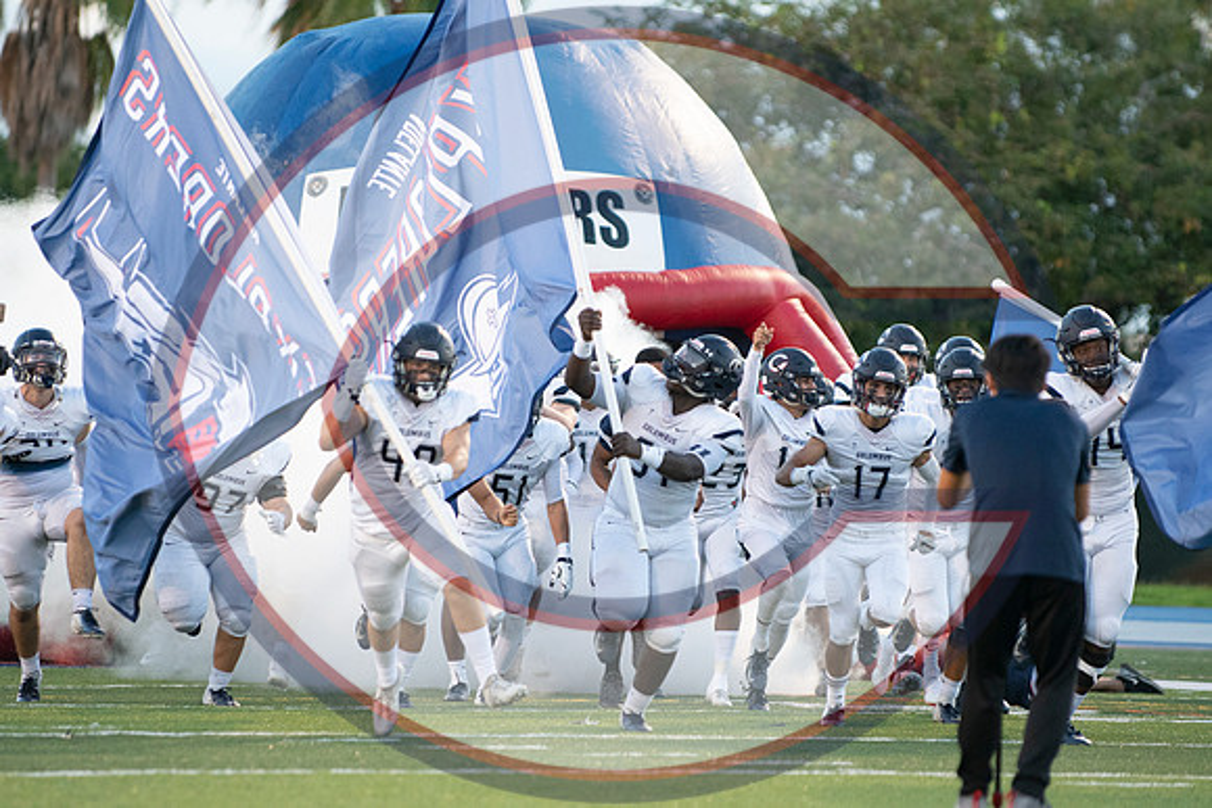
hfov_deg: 6.9
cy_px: 404
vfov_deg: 4.6
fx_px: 10102
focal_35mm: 300
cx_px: 606
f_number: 2.8
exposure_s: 1/1600
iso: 2800
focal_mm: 200
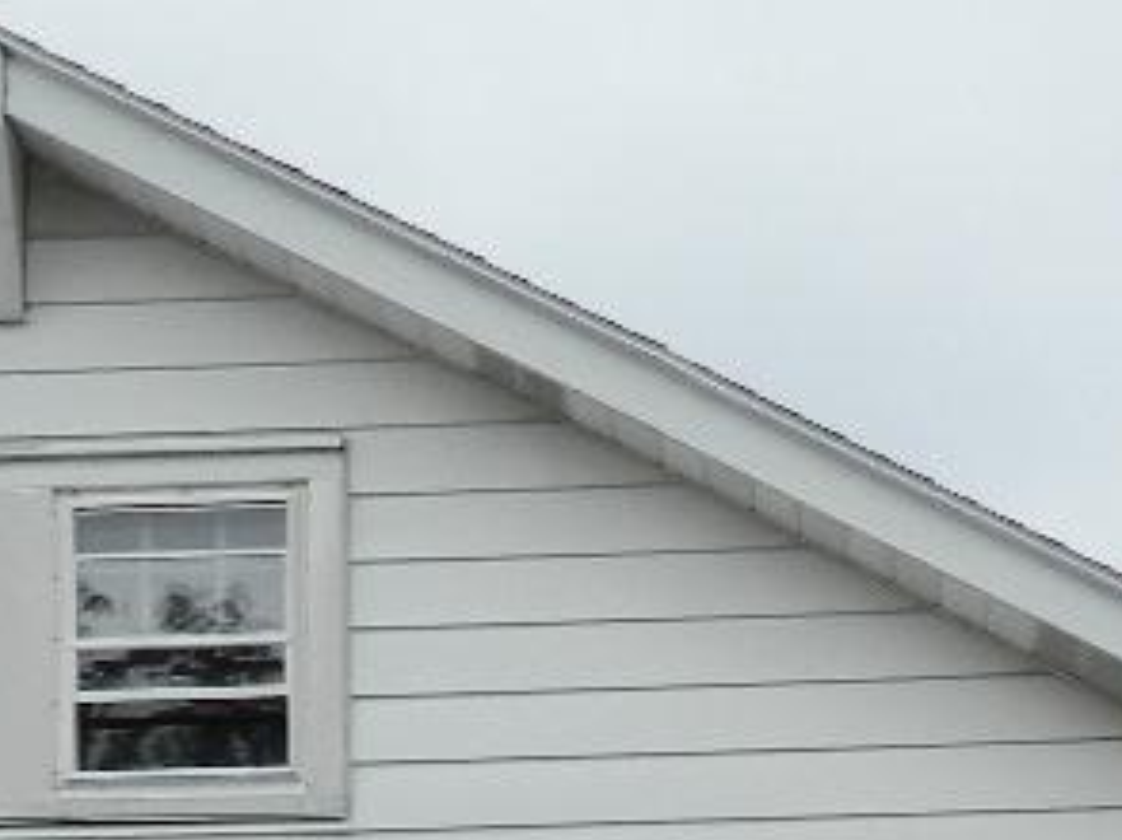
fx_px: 4923
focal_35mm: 152
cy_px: 1932
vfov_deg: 8.9
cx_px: 683
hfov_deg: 13.0
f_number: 3.2
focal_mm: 5.6
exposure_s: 1/400
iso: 80
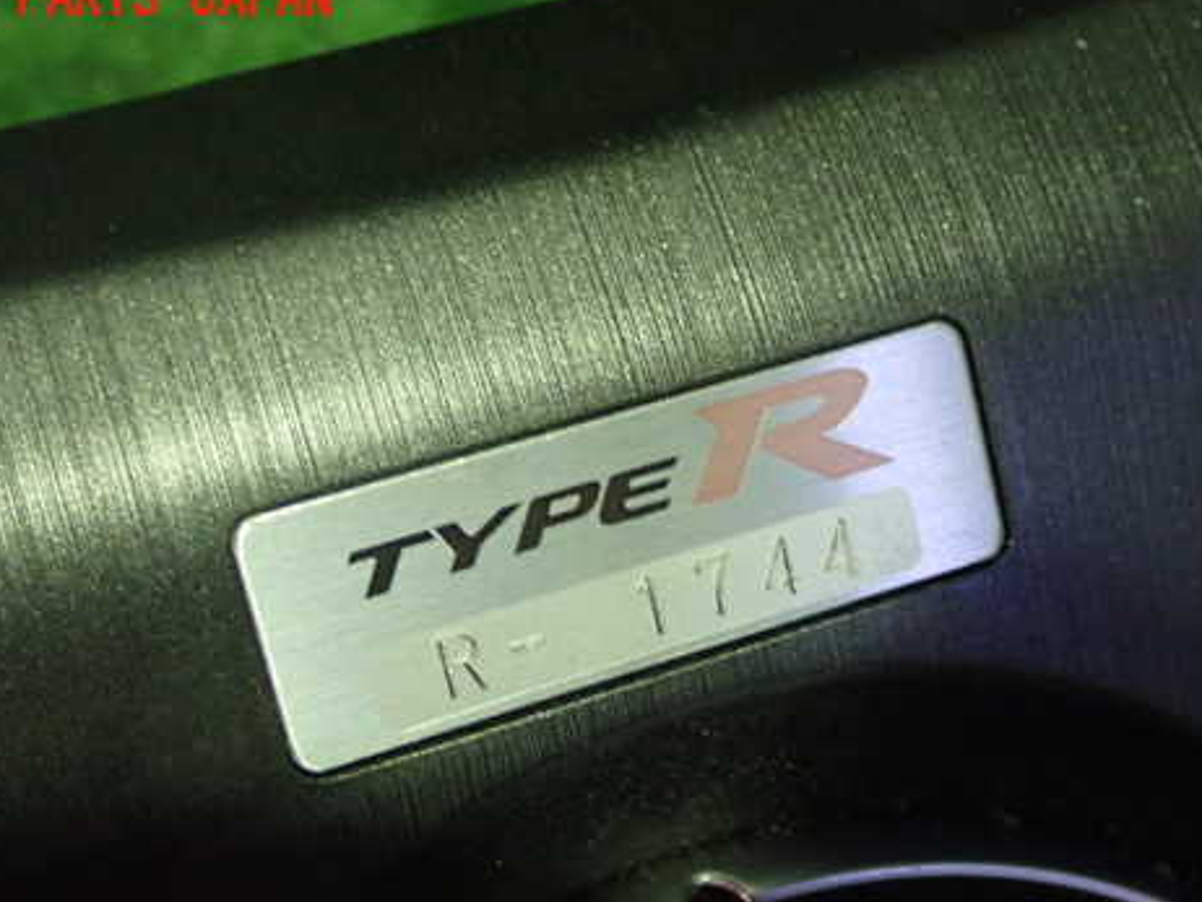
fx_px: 2119
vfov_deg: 24.0
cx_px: 640
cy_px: 551
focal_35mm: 61
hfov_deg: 31.7
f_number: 3.1
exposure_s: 1/30
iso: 800
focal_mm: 8.4
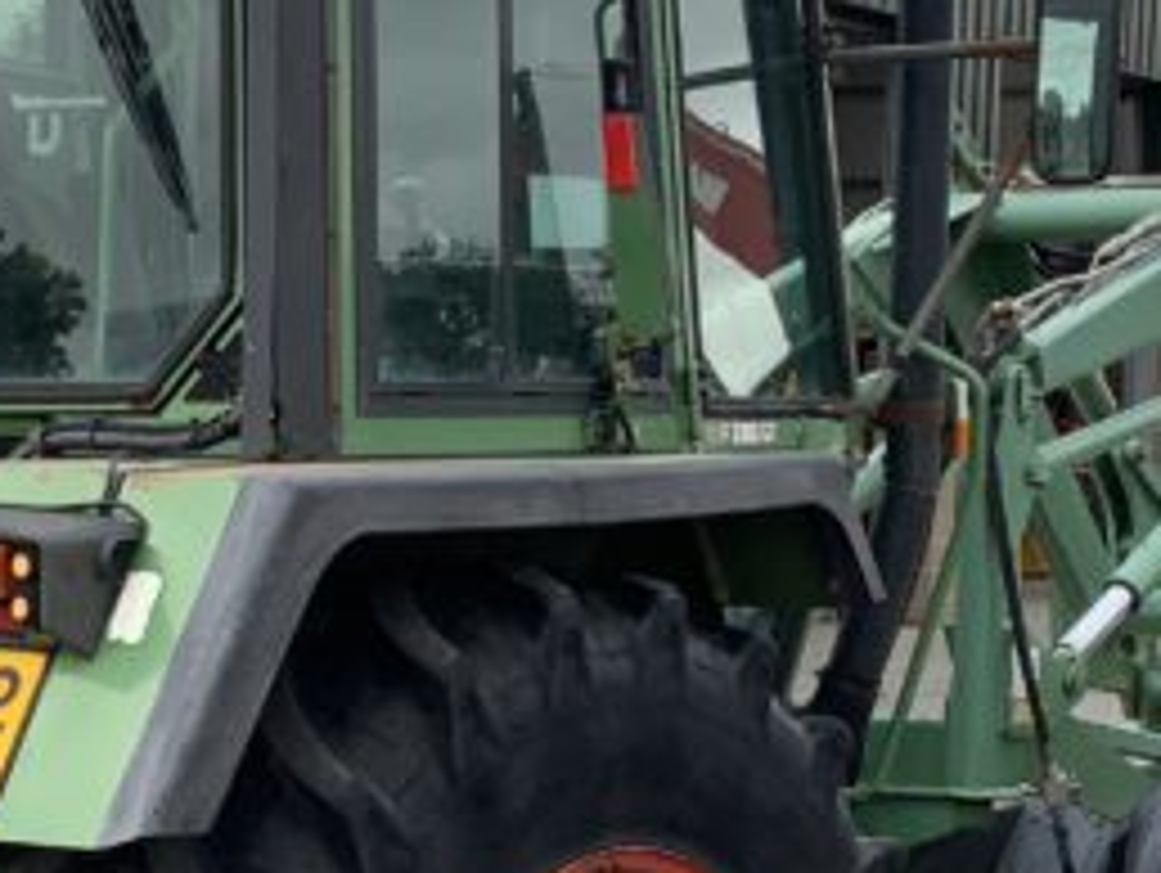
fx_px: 3861
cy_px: 706
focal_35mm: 115
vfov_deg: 12.8
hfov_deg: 17.1
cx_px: 441
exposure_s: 1/419
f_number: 1.8
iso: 16
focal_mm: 3
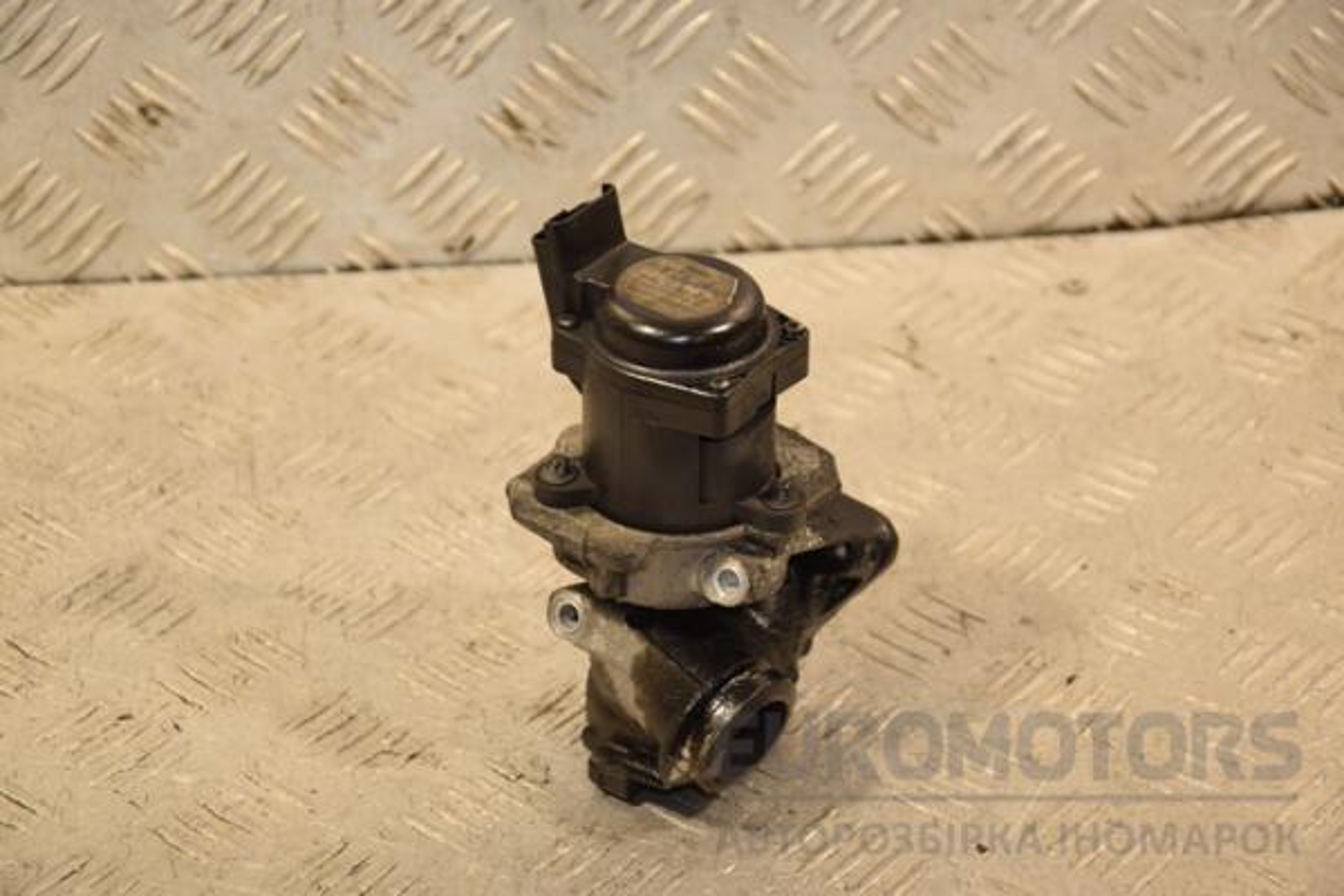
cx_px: 672
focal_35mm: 99
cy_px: 448
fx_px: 3696
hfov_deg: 20.6
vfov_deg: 13.8
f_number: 5.3
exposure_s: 1/160
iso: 800
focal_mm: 66
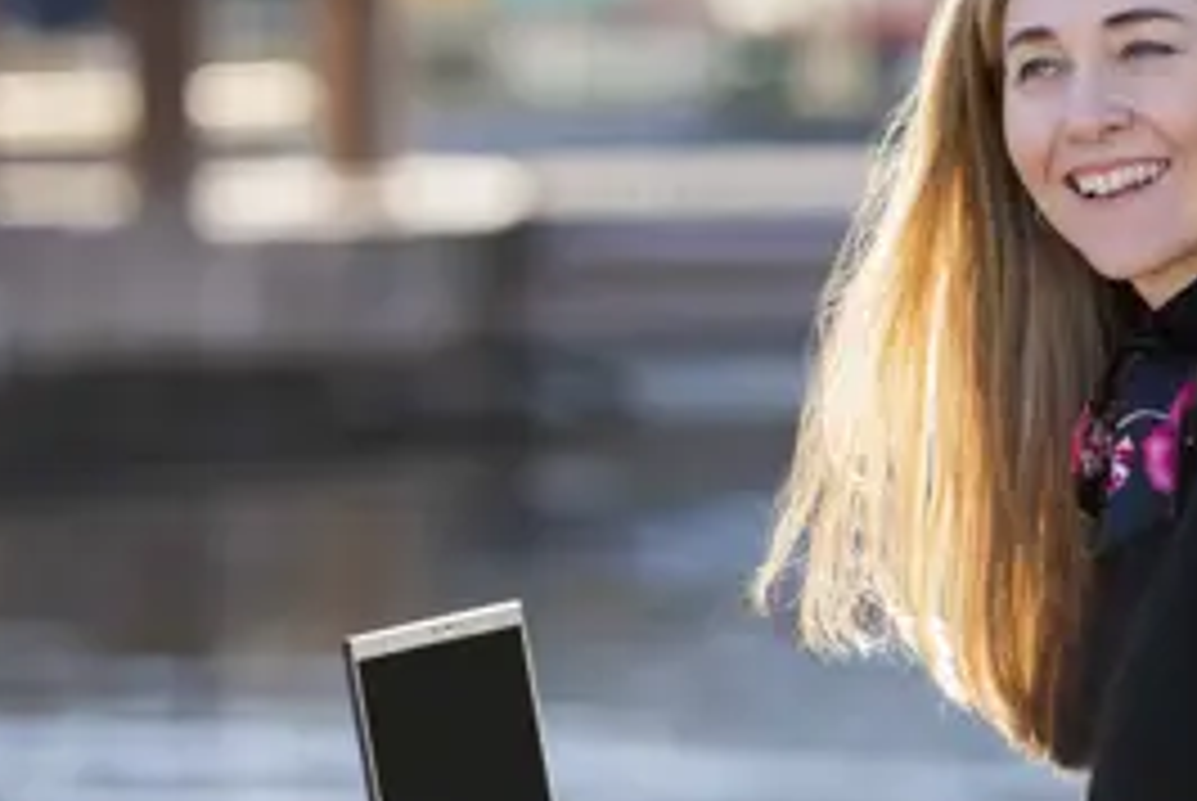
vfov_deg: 4.9
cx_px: 824
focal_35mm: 279
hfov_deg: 7.4
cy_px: 344
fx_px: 9287
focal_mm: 135
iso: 200
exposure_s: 1/400
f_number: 3.2
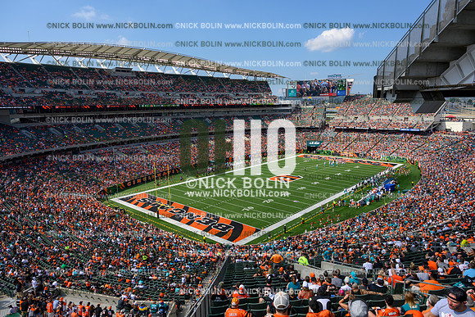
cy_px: 158
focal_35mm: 24
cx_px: 238
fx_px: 317
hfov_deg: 73.7
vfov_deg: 53.2
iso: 80
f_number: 7.1
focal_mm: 24
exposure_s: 1/400
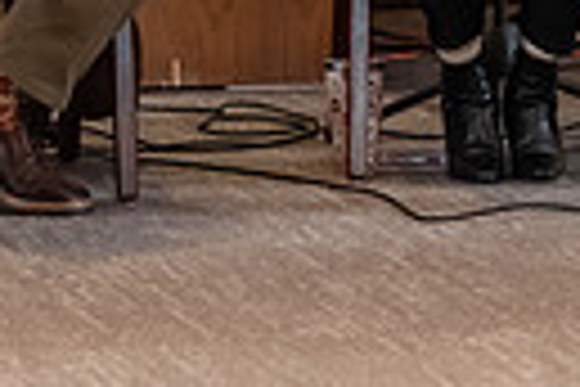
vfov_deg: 3.0
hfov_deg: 4.5
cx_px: 719
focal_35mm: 459
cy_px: -358
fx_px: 7394
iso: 4000
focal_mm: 102
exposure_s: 1/200
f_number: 3.2
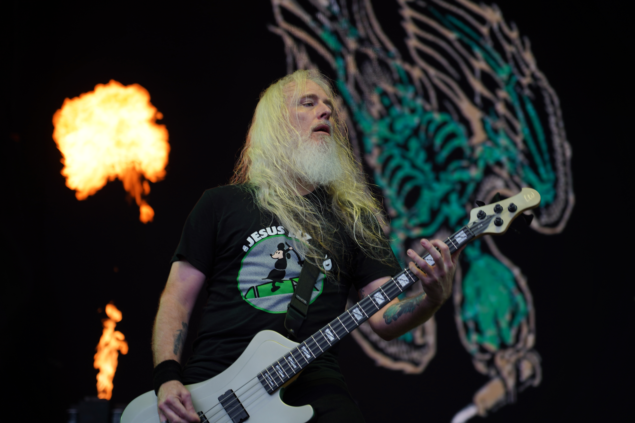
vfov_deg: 13.0
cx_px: 318
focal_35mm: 105
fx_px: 1852
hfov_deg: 19.5
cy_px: 212
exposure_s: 1/125
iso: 100
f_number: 4
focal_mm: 105
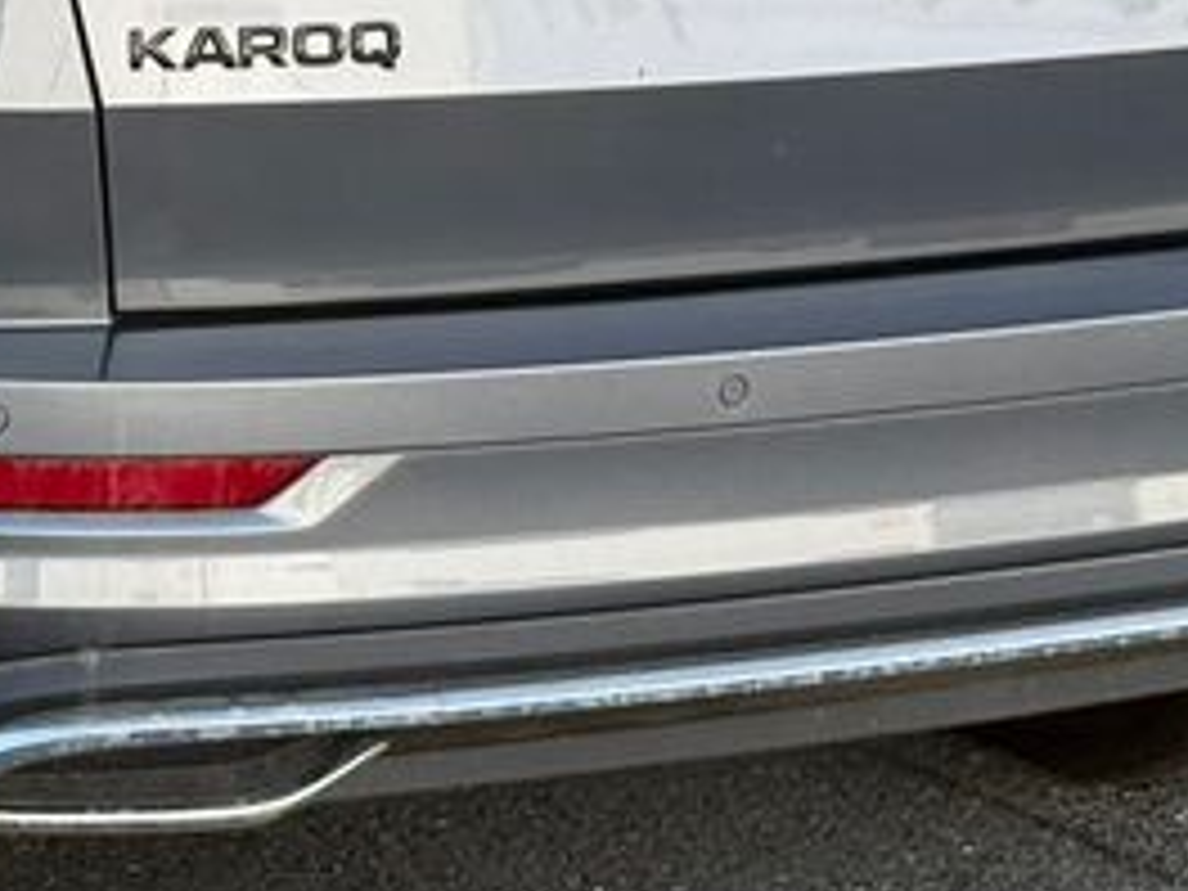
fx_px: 6383
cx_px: -58
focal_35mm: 186
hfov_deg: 10.5
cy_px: -86
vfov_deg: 7.9
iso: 64
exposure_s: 1/928
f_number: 1.78
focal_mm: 6.76
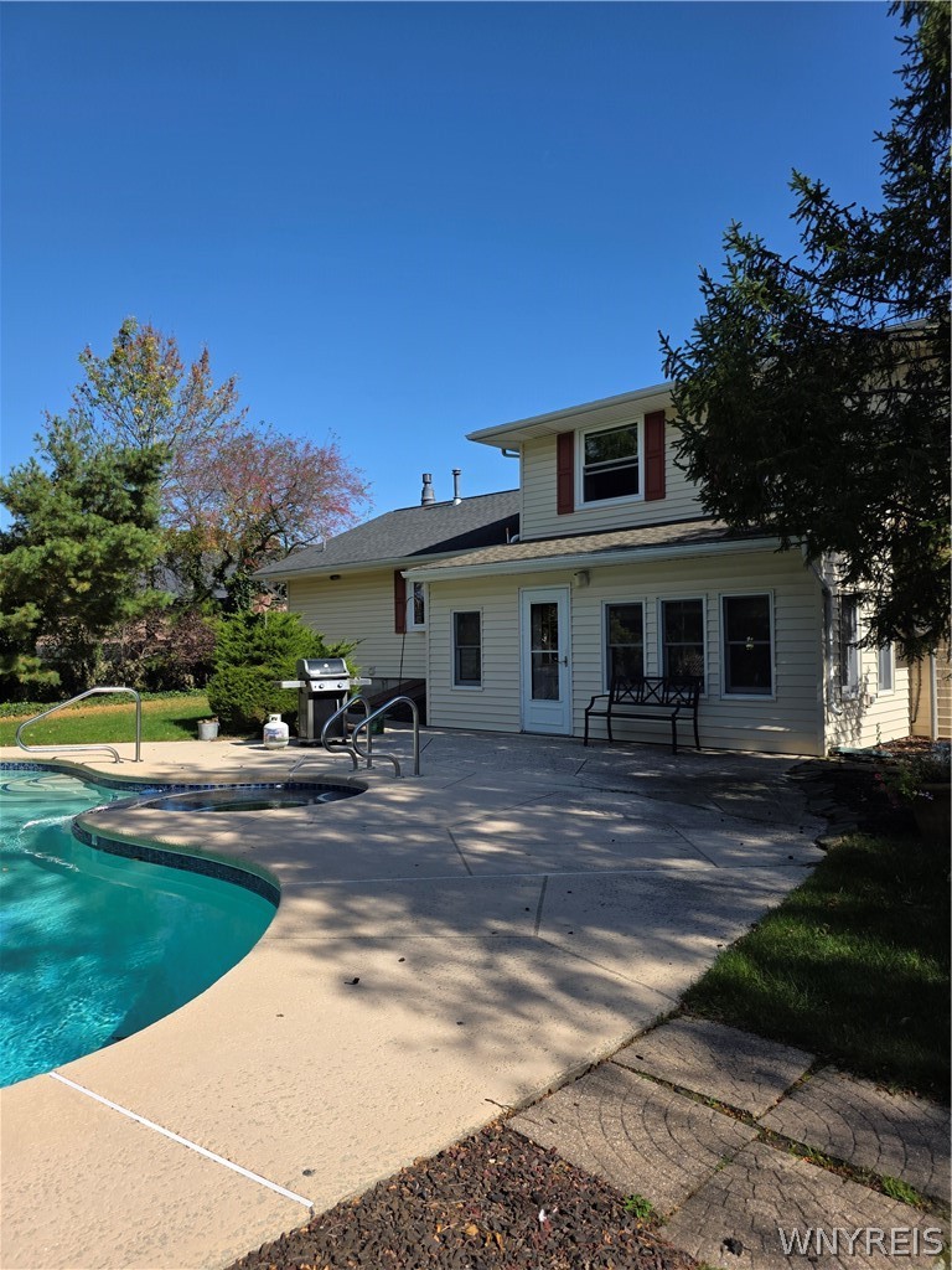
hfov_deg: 58.9
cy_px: 635
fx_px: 843
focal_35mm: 23
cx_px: 476
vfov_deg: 73.9
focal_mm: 6.3
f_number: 1.7
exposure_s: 1/5608
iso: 80
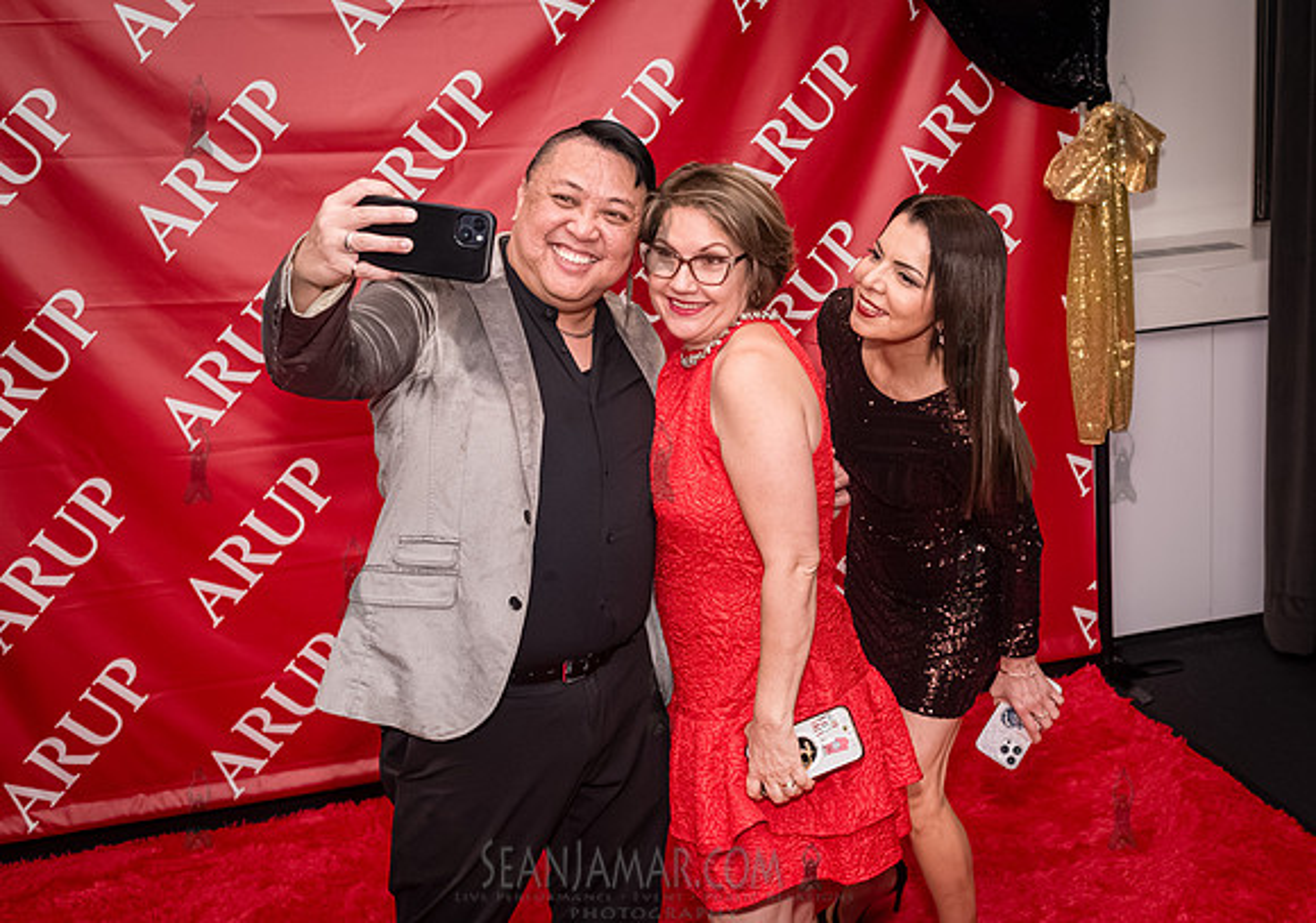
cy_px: 391
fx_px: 1711
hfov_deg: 41.7
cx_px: 832
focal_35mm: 46
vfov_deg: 30.2
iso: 8000
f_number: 5
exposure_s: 1/400
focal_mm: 35
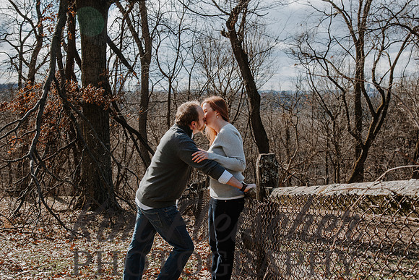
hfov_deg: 41.1
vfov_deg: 28.1
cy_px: 140
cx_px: 210
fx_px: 559
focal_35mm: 48
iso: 220
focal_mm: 48
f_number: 8
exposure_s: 1/250
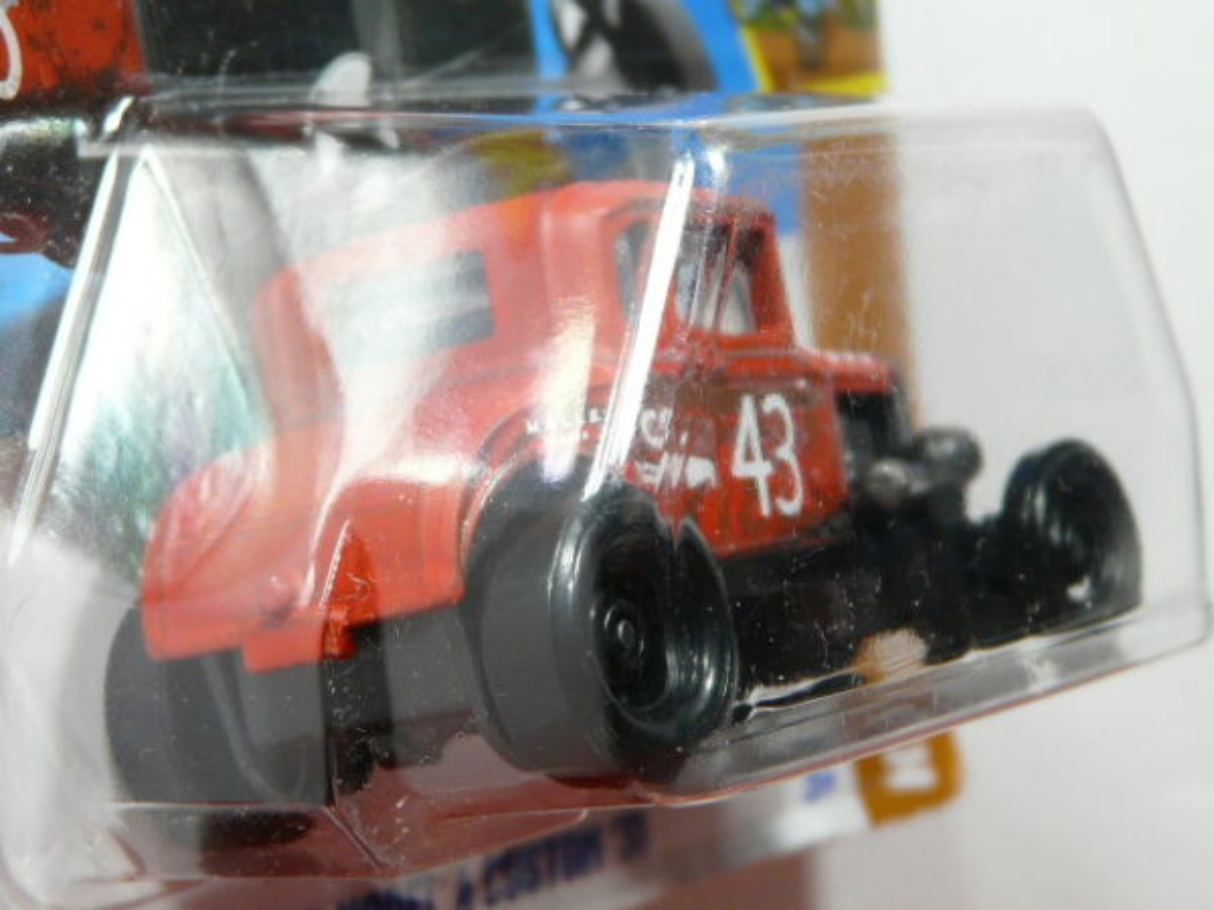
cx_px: 607
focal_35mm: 107
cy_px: 455
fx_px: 3753
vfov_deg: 13.8
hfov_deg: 18.4
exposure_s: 1/50
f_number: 3.2
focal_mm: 11.1
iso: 125
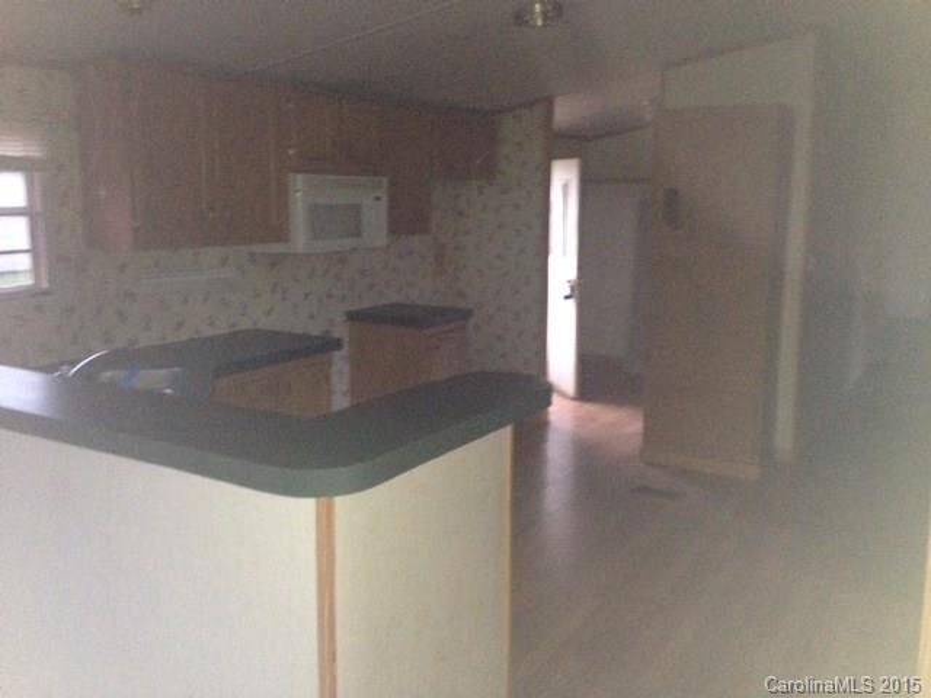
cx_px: 466
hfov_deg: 52.6
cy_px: 349
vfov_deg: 40.7
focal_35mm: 35
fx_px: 941
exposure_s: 1/16
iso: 400
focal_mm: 4.28
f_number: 2.4
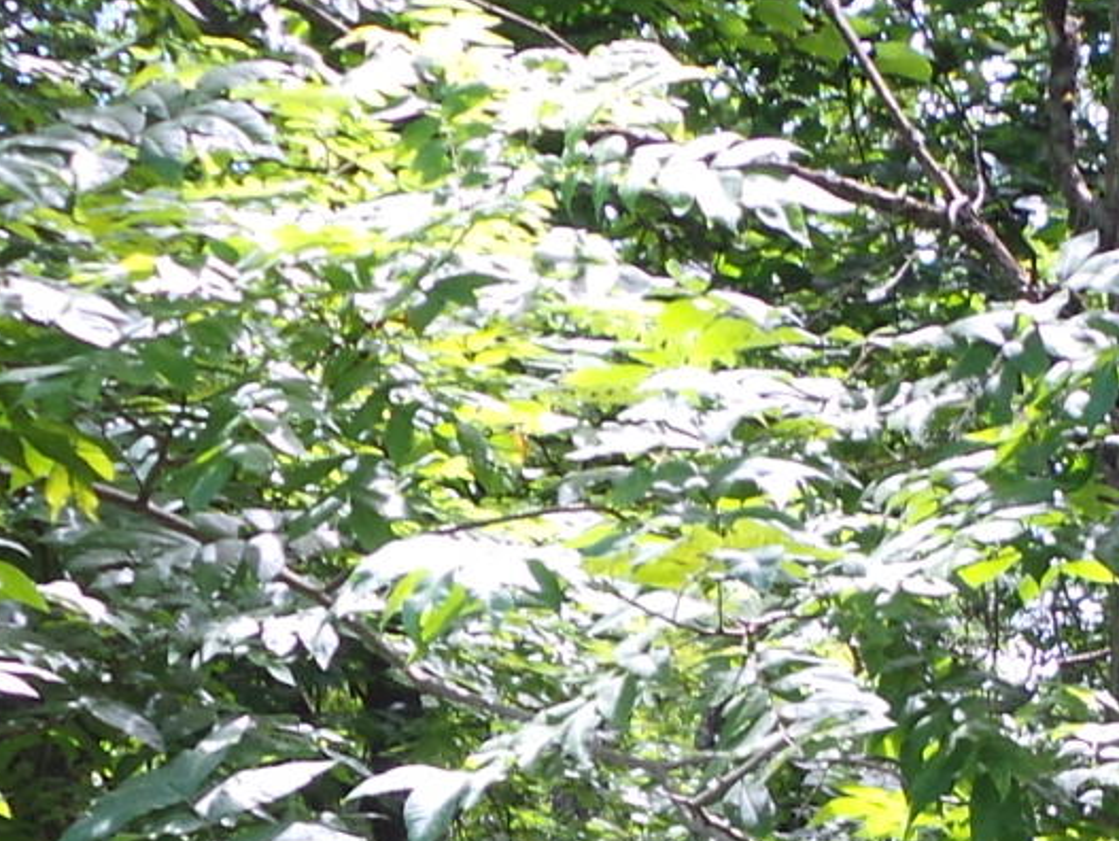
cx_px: 1936
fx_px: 5111
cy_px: 1177
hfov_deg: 11.7
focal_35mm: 158
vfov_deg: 9.2
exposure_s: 1/50
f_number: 4
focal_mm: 7.5
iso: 100
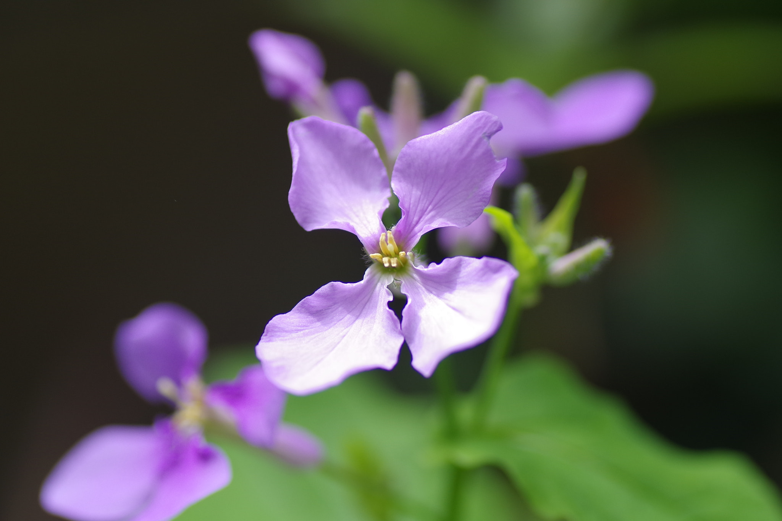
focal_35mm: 135
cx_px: 391
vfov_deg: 10.2
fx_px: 2932
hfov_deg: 15.2
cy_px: 260
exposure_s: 1/400
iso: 200
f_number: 2.8
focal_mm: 90
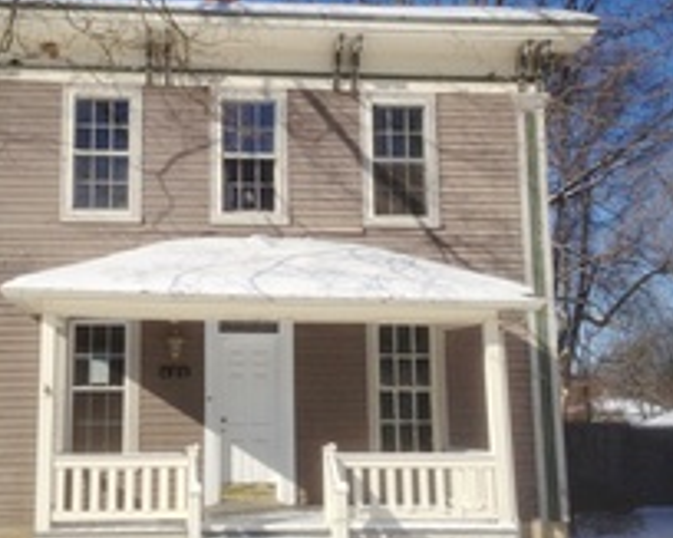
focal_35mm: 58
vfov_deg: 26.2
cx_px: 247
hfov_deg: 32.3
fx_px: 1155
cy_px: 254
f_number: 2.4
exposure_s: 1/3690
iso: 50
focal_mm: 4.28
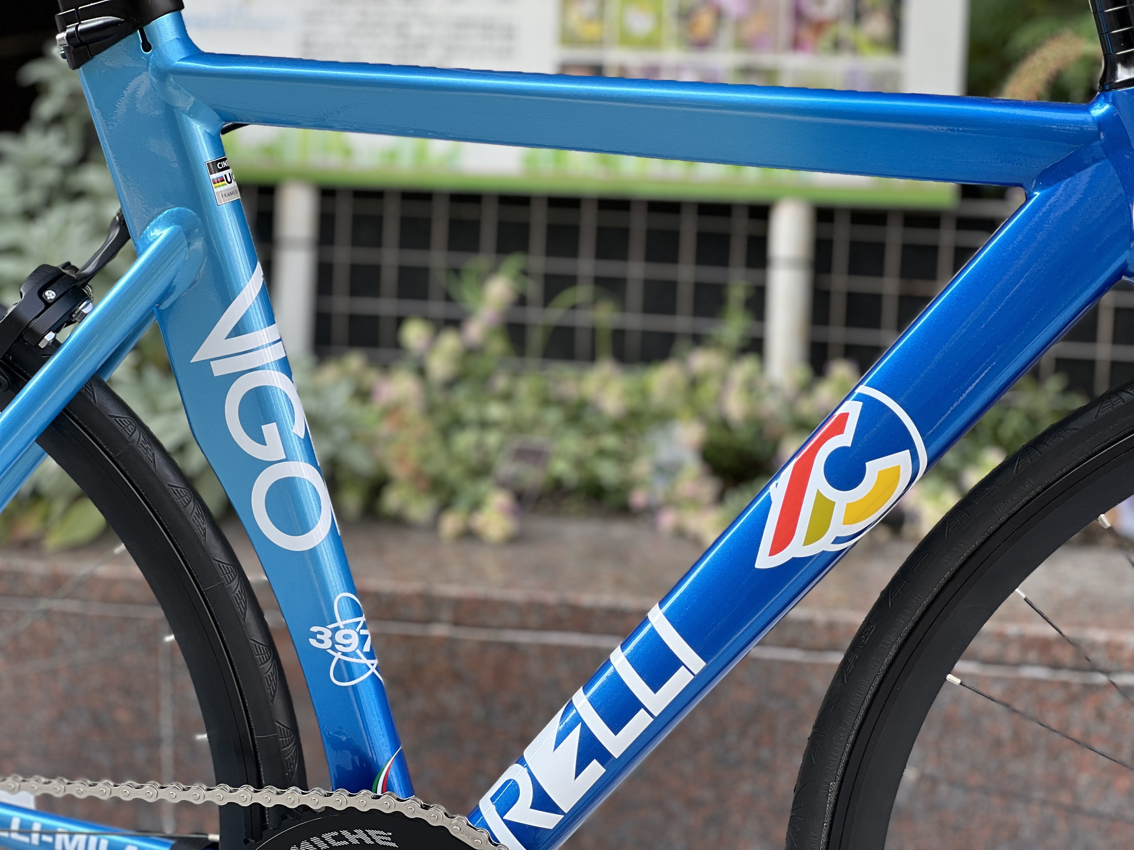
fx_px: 2522
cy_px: 425
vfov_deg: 19.1
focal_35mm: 77
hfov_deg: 25.3
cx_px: 567
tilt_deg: -11.6
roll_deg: +0.0
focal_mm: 9
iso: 40
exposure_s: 1/121
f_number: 2.8
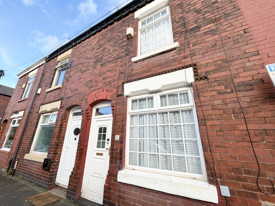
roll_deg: -0.8
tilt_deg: +18.0
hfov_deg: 102.1
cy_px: 103
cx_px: 138
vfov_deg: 85.7
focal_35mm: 14
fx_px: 111
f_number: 2.2
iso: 40
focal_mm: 2.22
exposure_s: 1/239
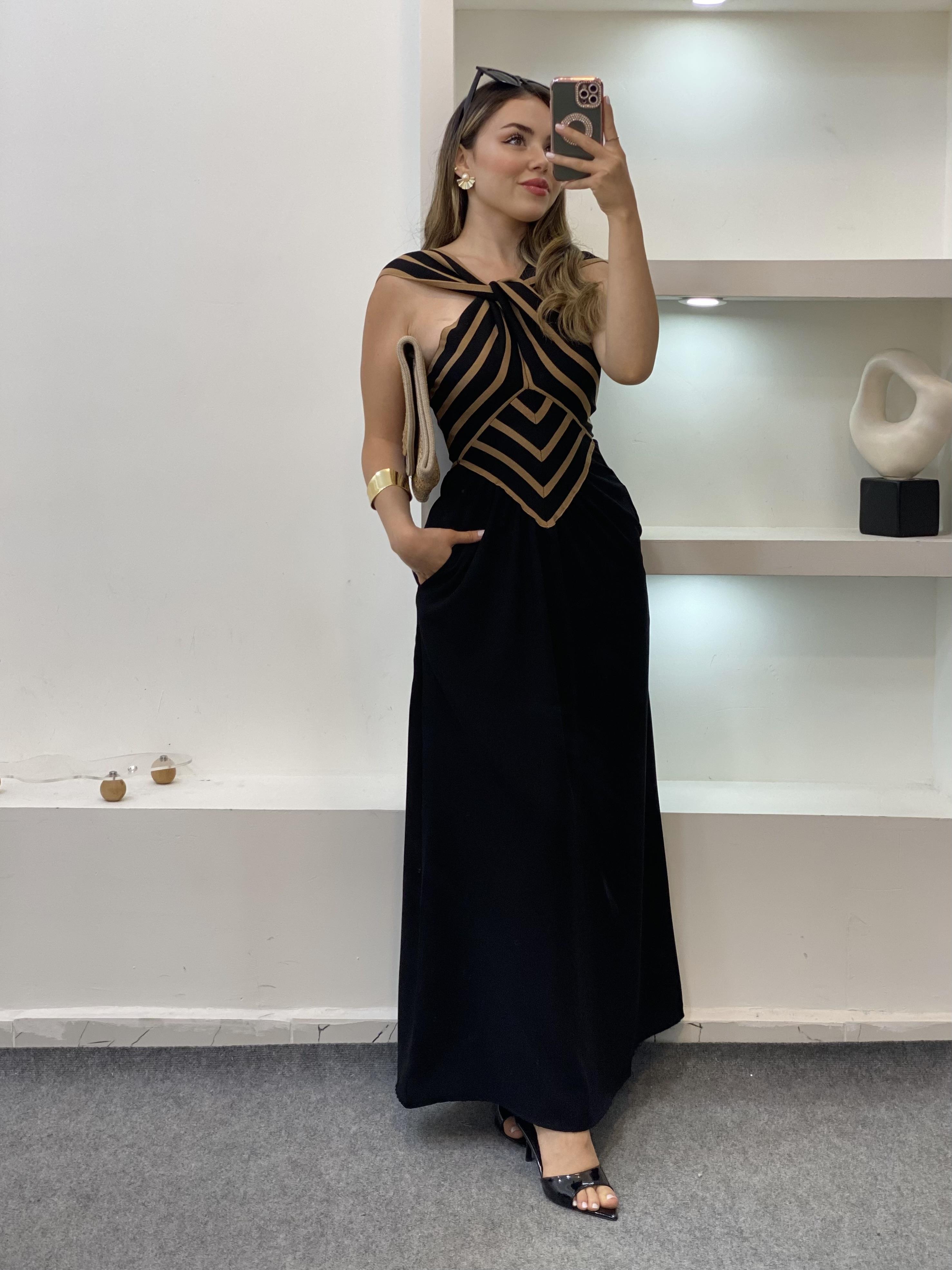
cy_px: 635
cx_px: 476
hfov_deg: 28.0
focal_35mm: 52
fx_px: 1907
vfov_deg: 36.8
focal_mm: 6
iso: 80
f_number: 2
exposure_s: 1/100
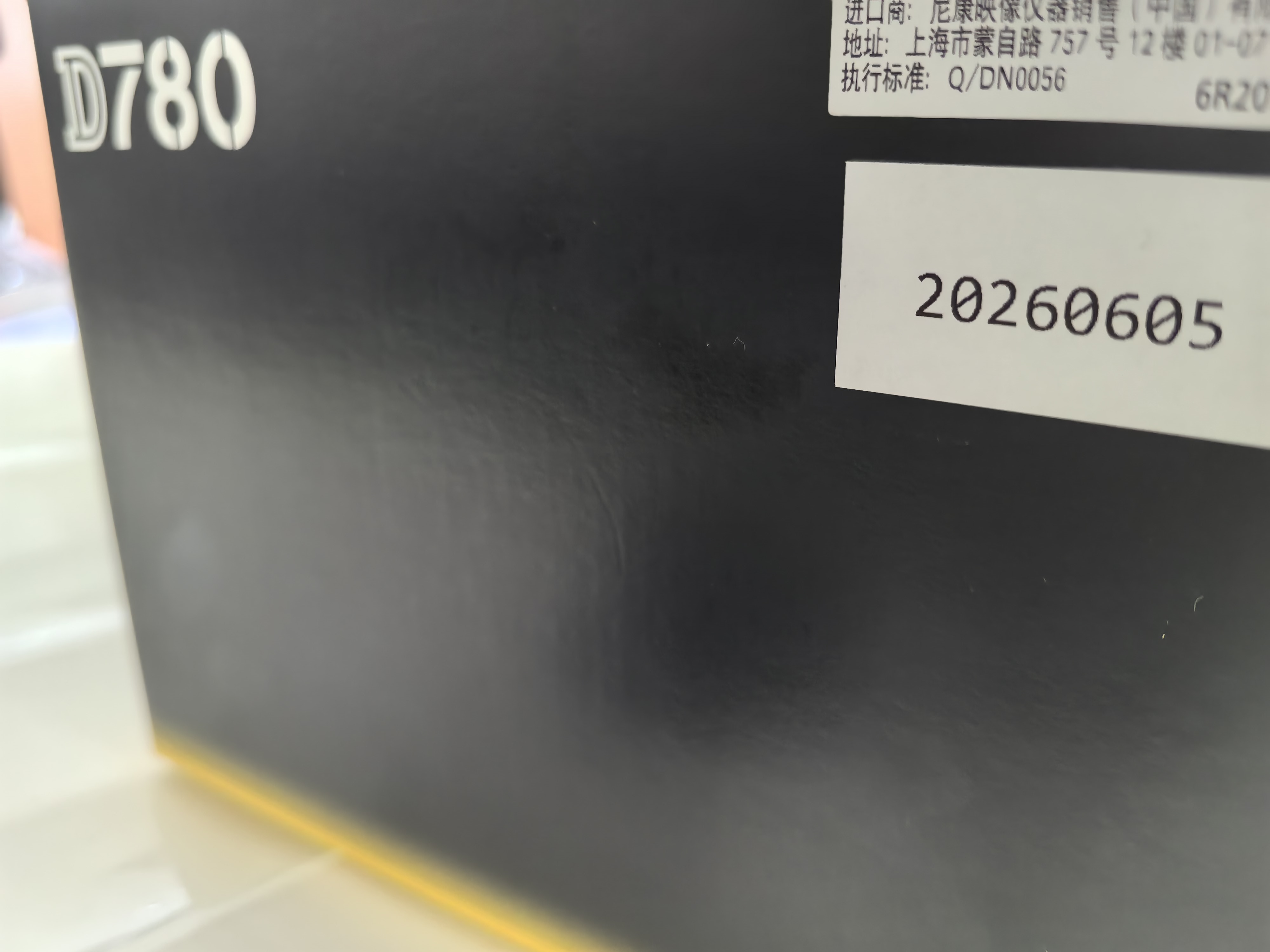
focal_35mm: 27
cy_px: 476
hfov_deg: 65.3
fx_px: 991
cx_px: 635
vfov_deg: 51.4
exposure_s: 1/100
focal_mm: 6.35
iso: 320
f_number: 2
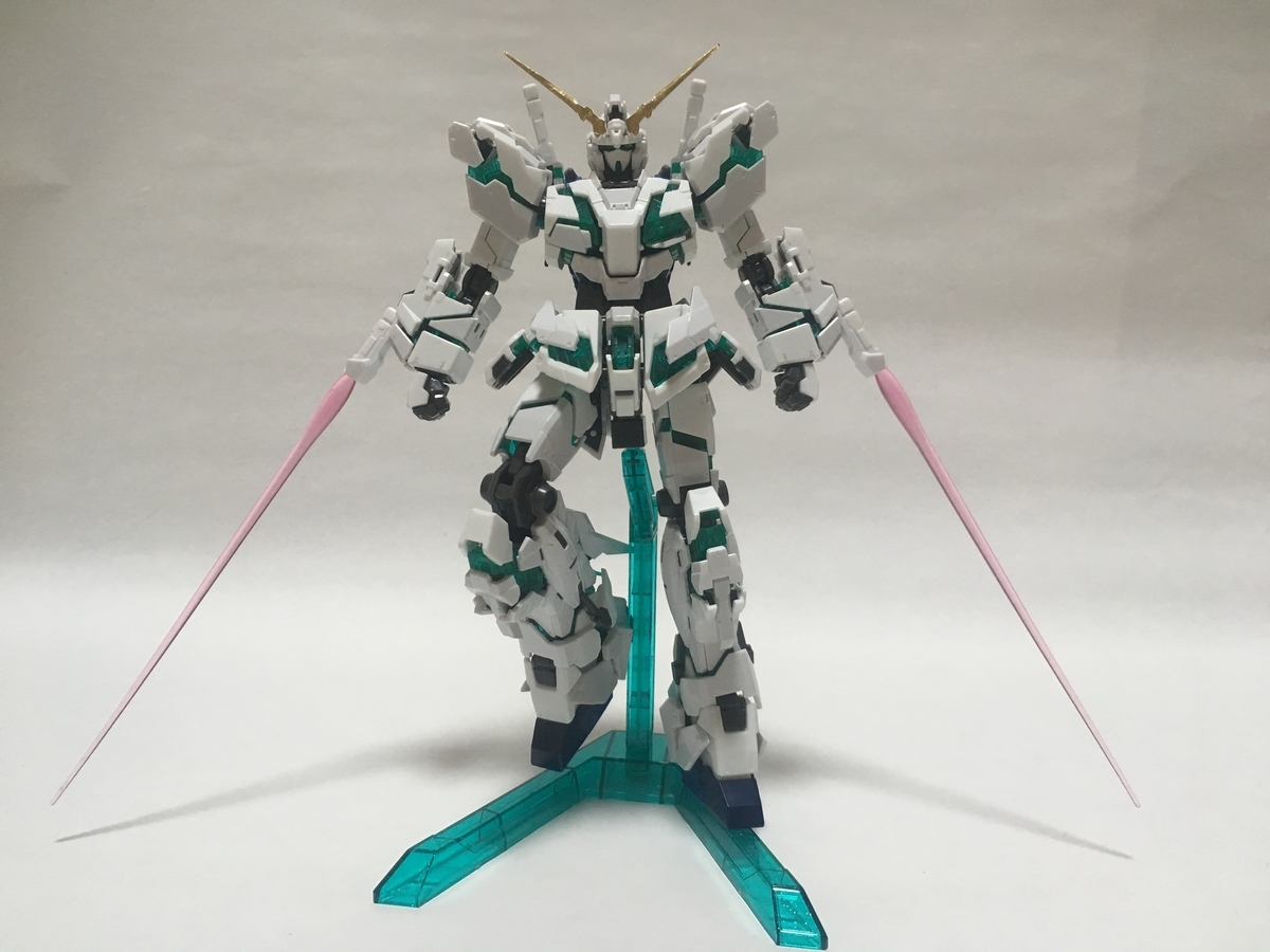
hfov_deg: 61.7
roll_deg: -1.7
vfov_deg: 48.2
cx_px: 635
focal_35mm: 29
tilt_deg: -10.0
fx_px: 1064
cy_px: 476
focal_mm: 4.15
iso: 80
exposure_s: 1/30
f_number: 2.2
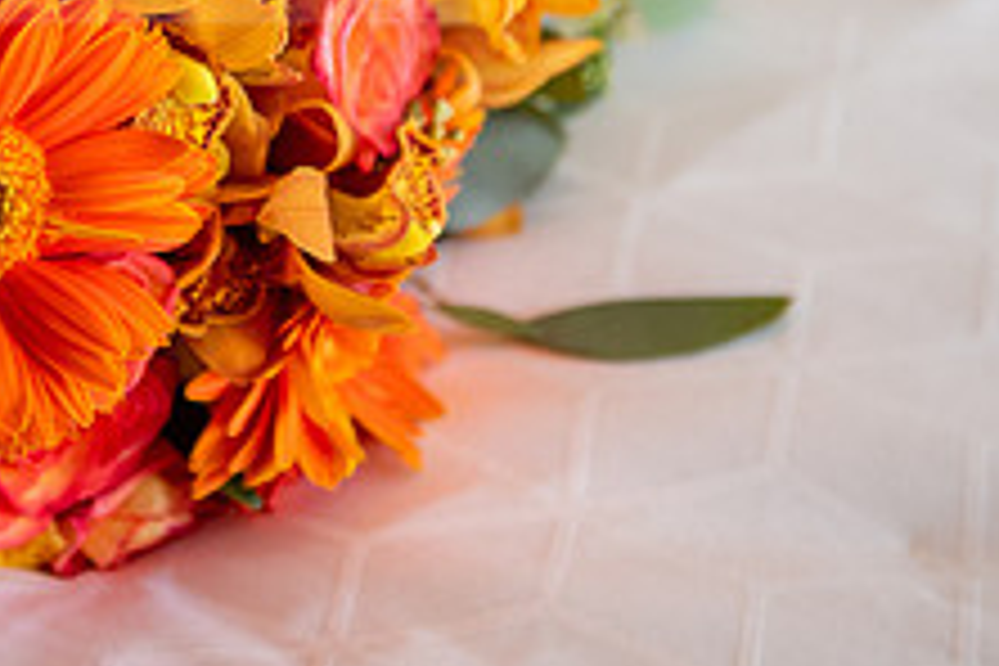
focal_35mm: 144
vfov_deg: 9.4
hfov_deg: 14.1
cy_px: -83
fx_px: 3996
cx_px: 90
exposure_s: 1/200
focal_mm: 55
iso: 500
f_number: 2.8
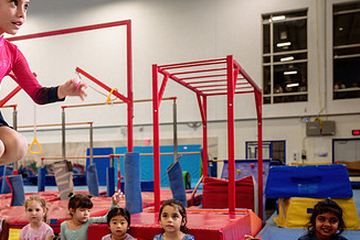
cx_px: 77
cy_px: 177
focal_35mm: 49
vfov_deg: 27.2
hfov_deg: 38.9
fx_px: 490
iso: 1600
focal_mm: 24
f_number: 3.5
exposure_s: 1/250
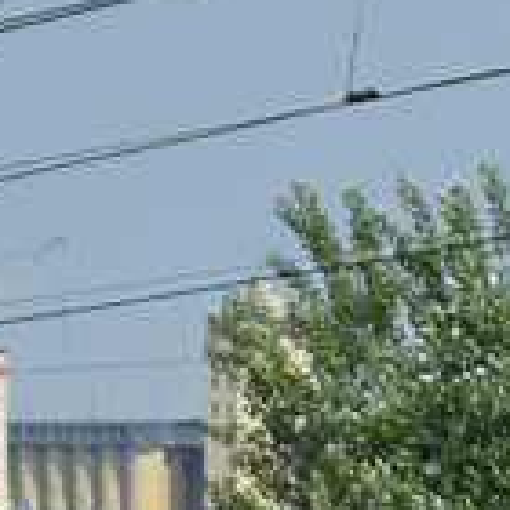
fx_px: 10029
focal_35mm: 602
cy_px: 1432
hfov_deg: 2.9
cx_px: 1169
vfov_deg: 2.9
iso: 200
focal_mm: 55
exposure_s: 1/1250
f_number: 6.3
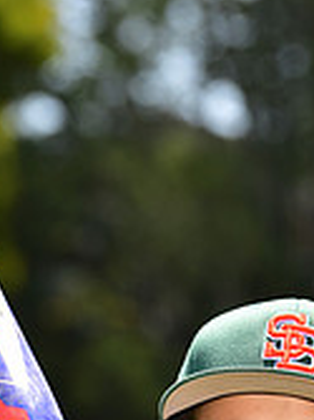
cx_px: 247
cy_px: 709
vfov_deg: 3.7
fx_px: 6491
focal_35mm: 536
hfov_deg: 2.8
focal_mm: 160
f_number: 5.6
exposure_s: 1/200
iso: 80
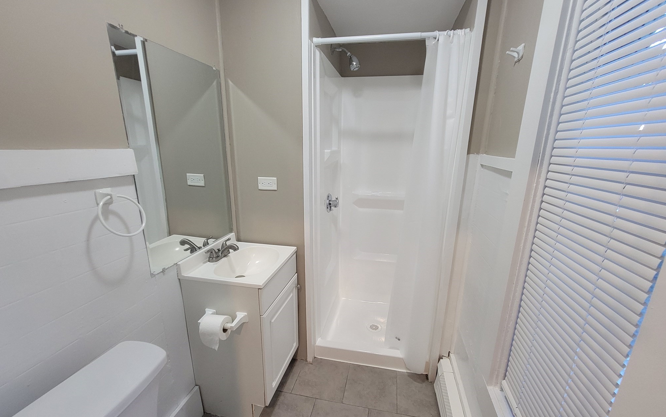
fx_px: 254
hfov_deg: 105.3
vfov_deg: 78.6
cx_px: 336
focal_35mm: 14
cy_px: 221
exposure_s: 1/60
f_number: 2.2
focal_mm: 2.2
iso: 320
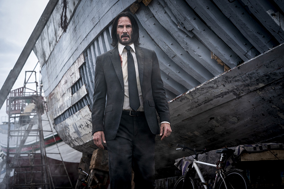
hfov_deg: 24.2
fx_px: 663
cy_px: 94
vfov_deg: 16.3
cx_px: 142
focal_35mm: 84
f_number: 8
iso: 400
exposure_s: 1/320
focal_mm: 84
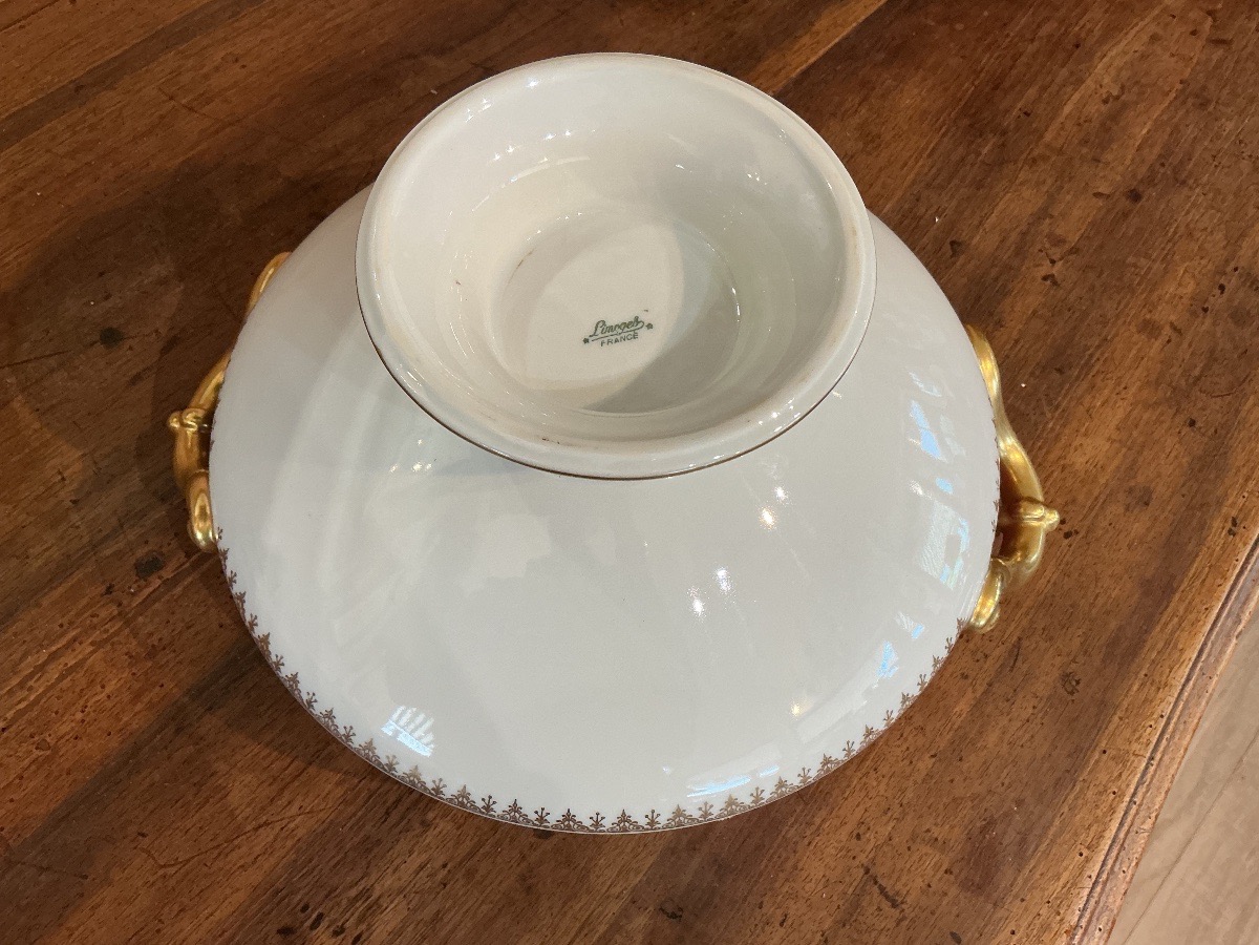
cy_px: 472
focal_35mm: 29
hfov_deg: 61.7
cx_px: 630
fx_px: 1055
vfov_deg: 48.2
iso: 80
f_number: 1.8
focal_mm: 3
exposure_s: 1/60
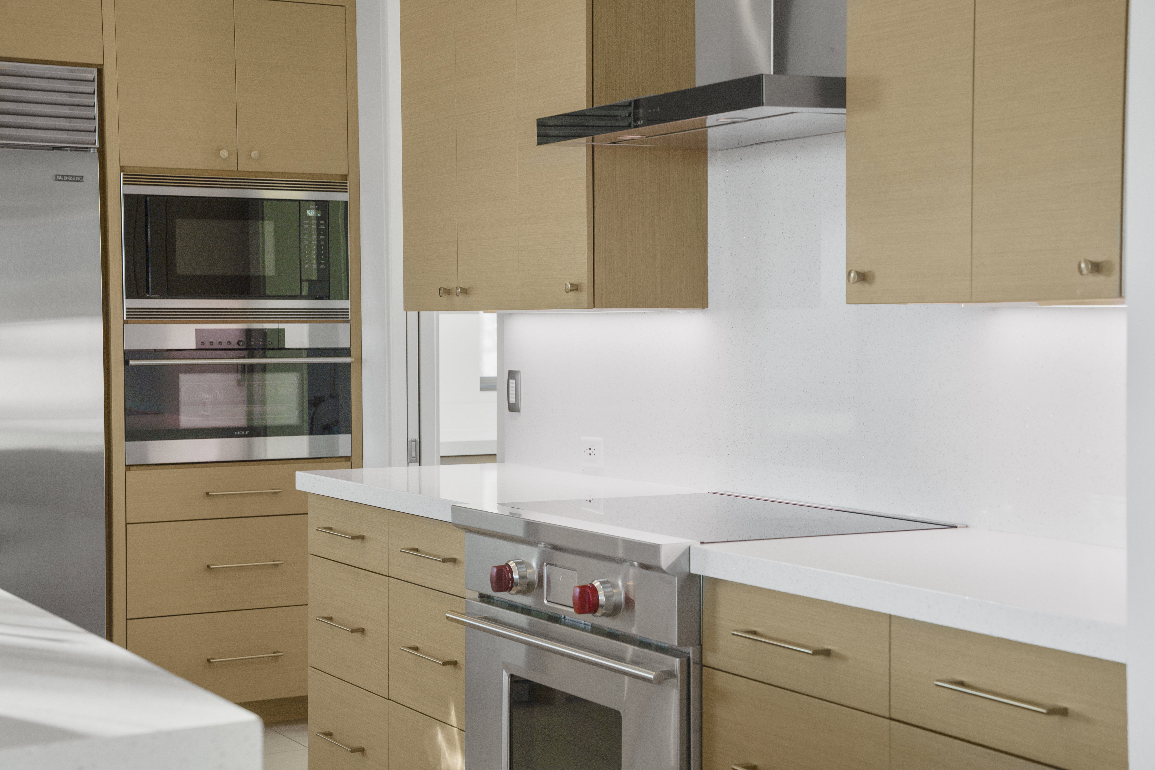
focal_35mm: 62
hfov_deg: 32.4
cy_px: 385
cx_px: 578
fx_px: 1989
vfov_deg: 21.9
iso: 250
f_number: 5.6
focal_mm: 62
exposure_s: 1/60
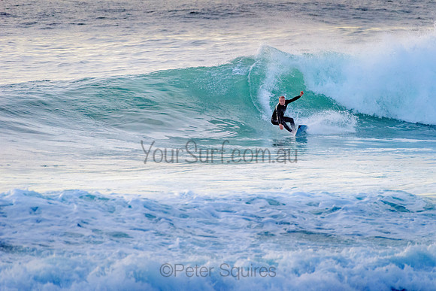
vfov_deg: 2.2
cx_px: 267
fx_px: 7423
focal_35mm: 613
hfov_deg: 3.4
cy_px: 113
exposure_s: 1/2000
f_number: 5.6
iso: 1400
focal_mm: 500
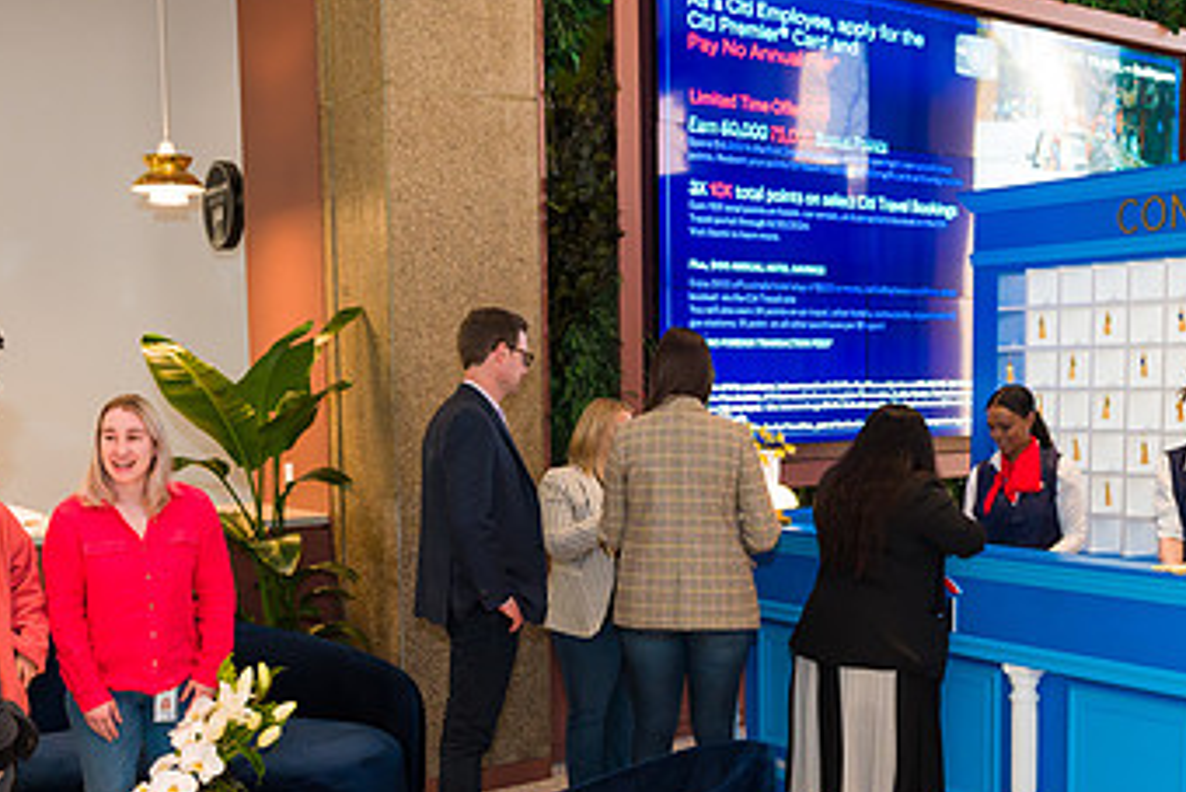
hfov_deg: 42.6
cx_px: 680
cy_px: 537
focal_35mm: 46
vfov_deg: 29.0
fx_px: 1516
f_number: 4
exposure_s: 1/200
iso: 1600
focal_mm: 27
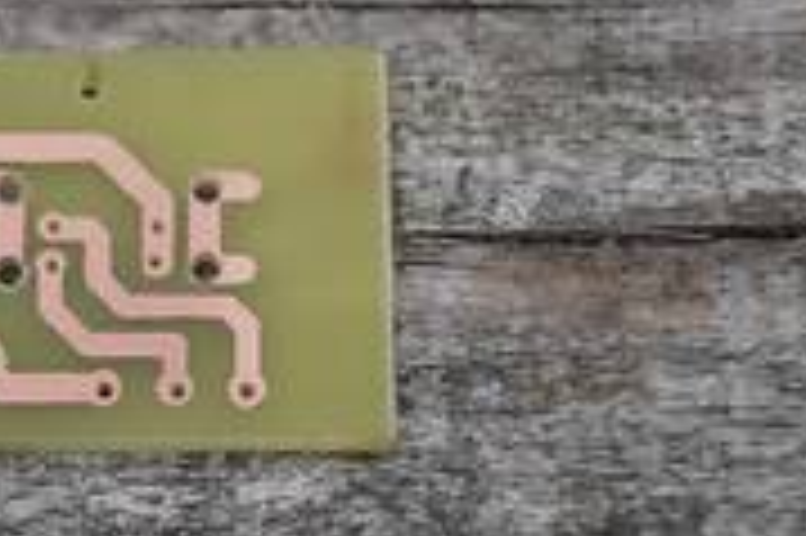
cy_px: 284
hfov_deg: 17.3
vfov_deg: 11.7
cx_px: 153
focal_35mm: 117
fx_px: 2620
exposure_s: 1/160
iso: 100
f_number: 5
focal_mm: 35
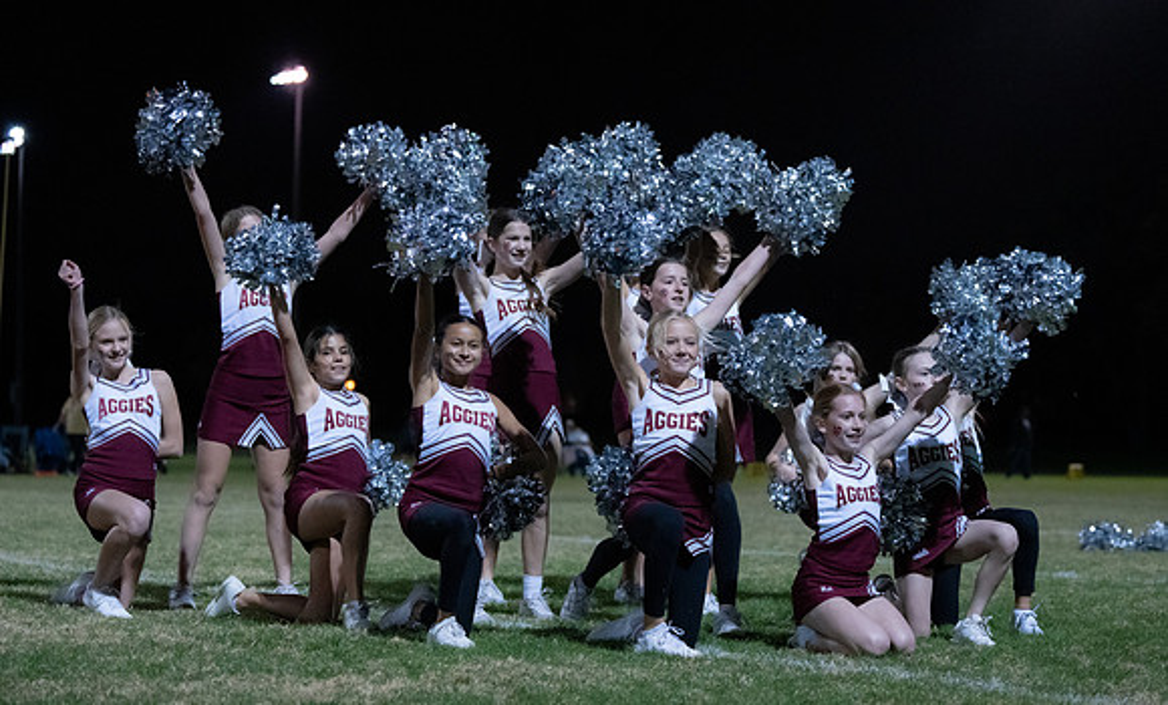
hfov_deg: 24.2
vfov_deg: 14.8
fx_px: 2721
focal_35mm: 86
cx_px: 630
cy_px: 373
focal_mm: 70
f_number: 2.8
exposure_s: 1/800
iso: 8000
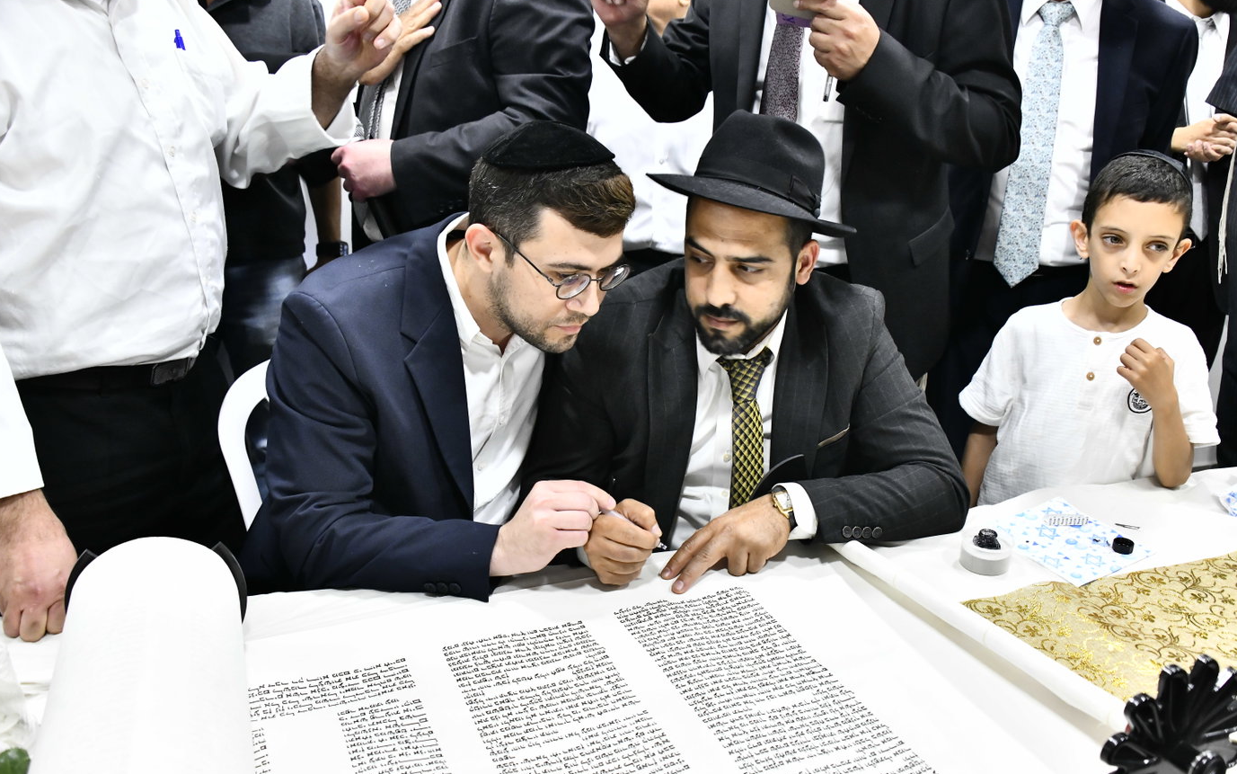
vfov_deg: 43.1
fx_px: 978
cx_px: 616
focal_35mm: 29
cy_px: 413
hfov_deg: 64.6
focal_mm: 28
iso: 3200
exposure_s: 1/125
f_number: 5.6
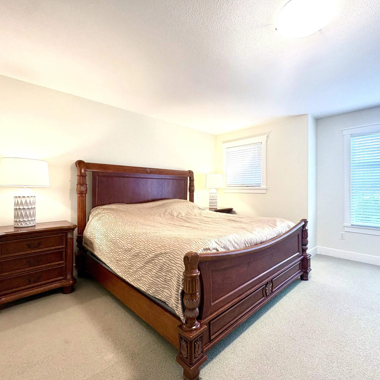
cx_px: 208
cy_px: 189
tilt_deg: +0.1
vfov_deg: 84.0
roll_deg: +0.4
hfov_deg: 83.7
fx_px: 211
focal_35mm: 17
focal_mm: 2.22
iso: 250
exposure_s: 1/60
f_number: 2.2
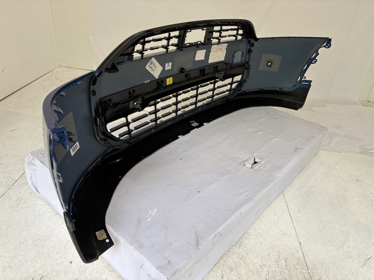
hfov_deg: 67.3
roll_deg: -4.2
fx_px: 281
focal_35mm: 26
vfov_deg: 53.1
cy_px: 140
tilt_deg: -29.0
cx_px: 187
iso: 32
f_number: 1.6
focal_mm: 5.96
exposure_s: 1/122
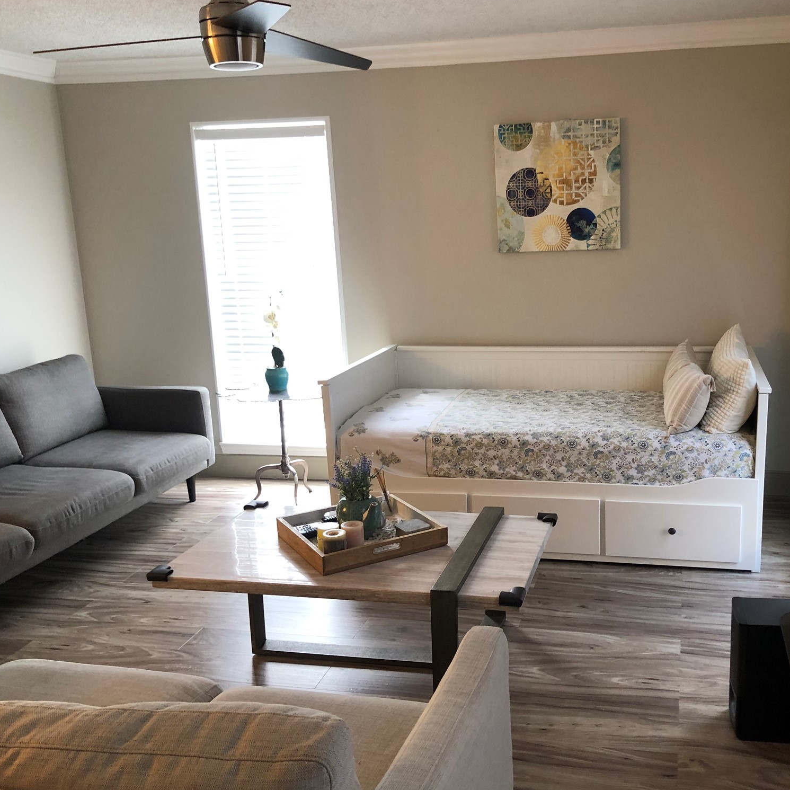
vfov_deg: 48.5
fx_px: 878
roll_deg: +1.4
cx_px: 518
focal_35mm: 34
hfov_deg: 47.8
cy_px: 395
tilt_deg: -11.9
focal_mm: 3.99
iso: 32
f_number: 1.8
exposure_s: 1/20
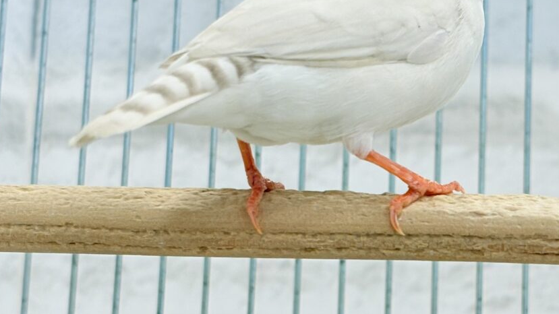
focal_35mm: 82
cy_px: 112
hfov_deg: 25.8
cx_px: 357
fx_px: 1215
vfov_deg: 14.7
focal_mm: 5.96
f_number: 1.6
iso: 80
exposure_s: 1/100
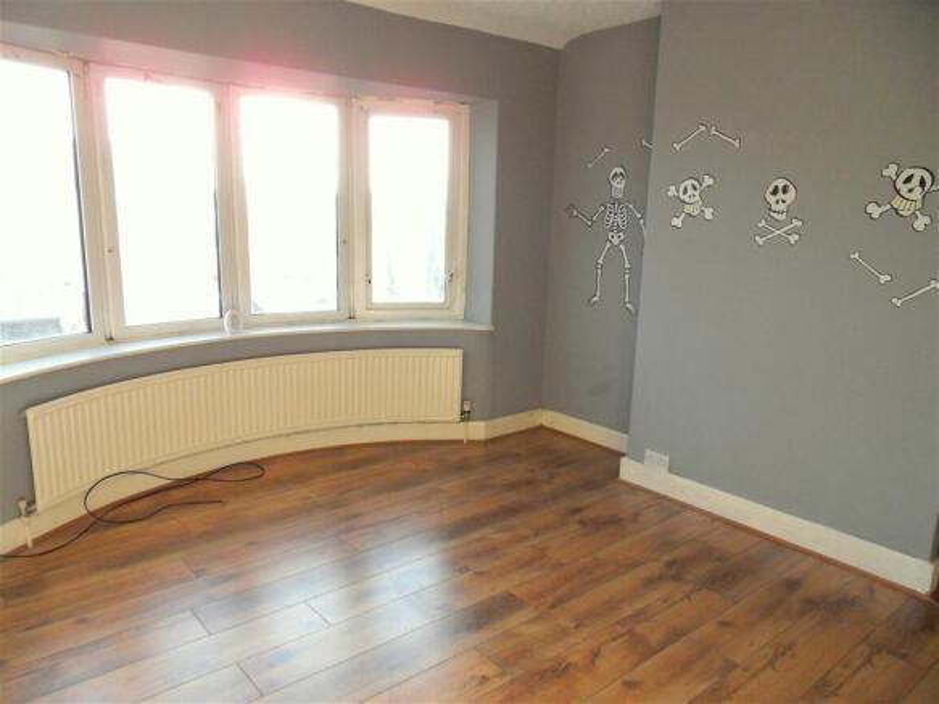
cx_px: 470
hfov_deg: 71.6
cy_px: 352
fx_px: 651
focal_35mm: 24
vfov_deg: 56.8
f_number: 3.3
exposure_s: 1/180
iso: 80
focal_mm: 4.2
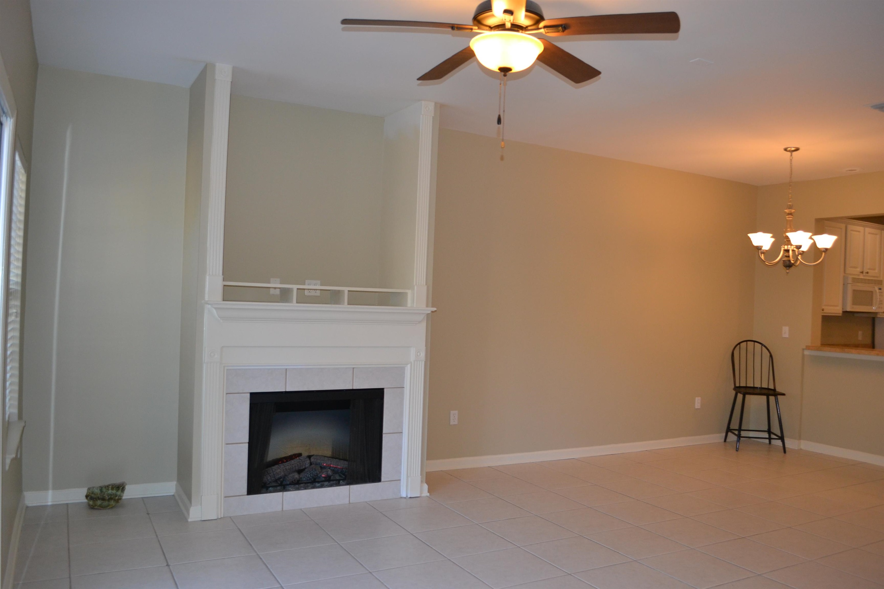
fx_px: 663
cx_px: 442
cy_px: 294
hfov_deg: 67.4
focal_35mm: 27
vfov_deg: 47.9
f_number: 3.5
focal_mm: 18
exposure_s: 1/60
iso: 560
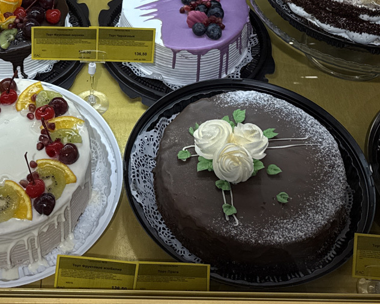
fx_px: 833
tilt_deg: -34.5
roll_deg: -0.4
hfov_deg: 25.4
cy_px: -80
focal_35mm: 74
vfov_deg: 19.3
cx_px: 97
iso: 64
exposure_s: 1/226
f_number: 1.78
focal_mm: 6.76
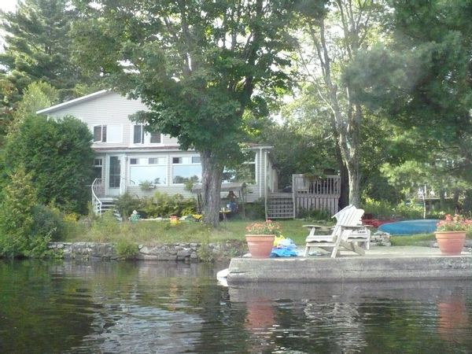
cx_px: 236
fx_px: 505
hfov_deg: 50.1
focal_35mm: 37
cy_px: 177
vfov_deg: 38.7
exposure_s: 1/200
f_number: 8
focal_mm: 6.1
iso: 1250
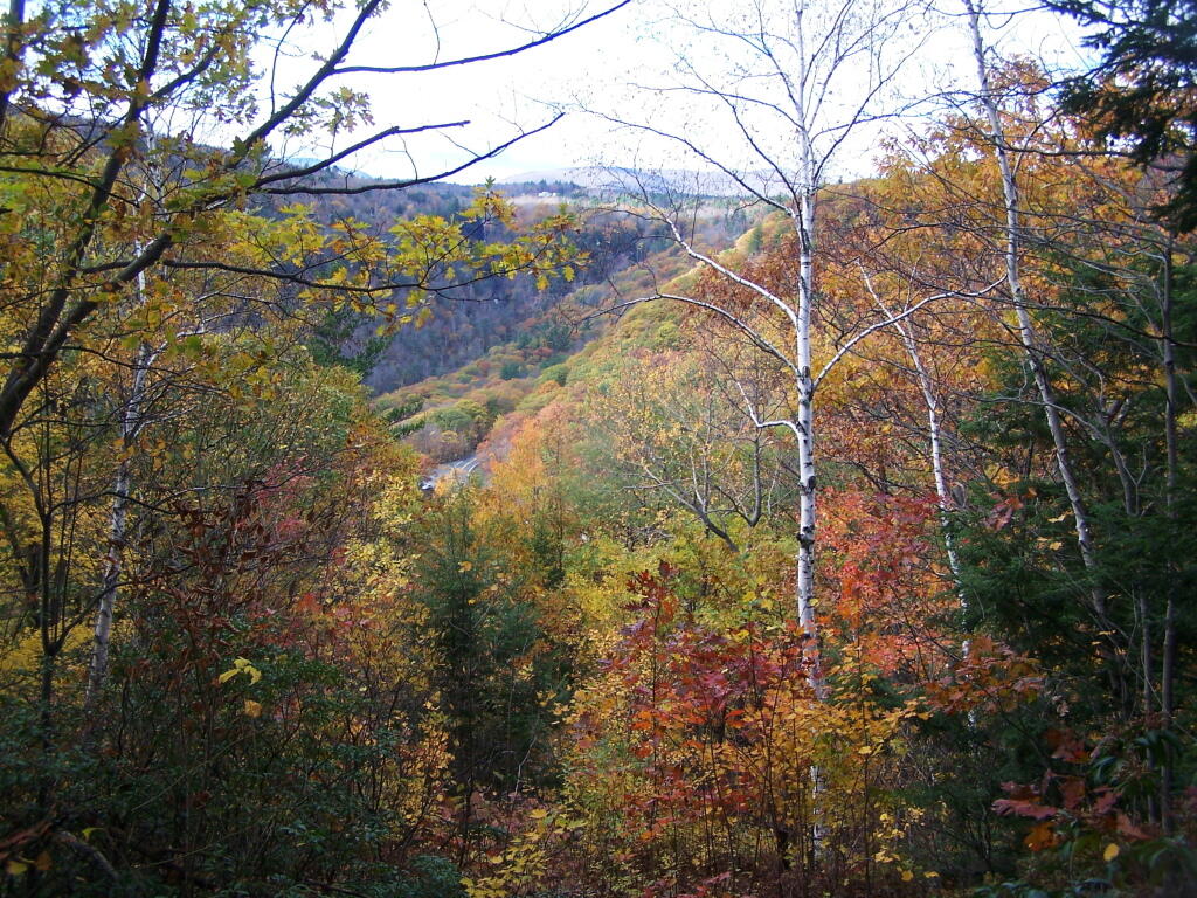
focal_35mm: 38
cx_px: 598
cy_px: 449
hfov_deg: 49.0
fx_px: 1314
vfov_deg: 37.7
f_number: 2.8
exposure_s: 1/320
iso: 80
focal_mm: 6.3
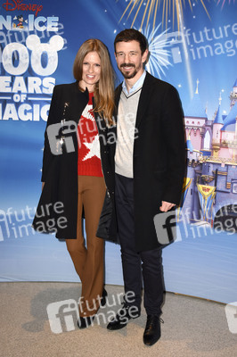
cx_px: 118
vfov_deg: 48.0
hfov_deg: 33.0
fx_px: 401
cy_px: 178
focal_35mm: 40
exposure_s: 1/250
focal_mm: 27
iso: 640
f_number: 4.5
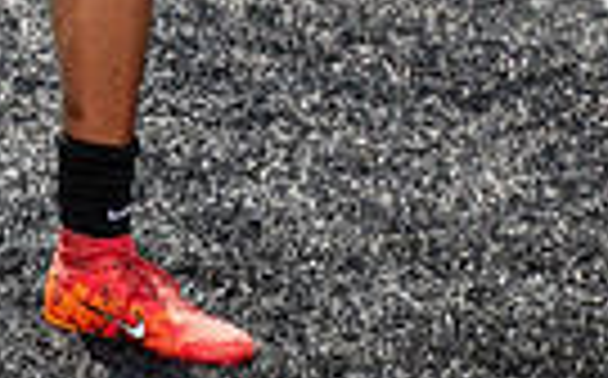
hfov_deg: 12.2
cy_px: -518
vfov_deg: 7.2
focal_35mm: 170
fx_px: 2813
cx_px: 27
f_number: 7.1
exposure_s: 1/320
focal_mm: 50
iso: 100
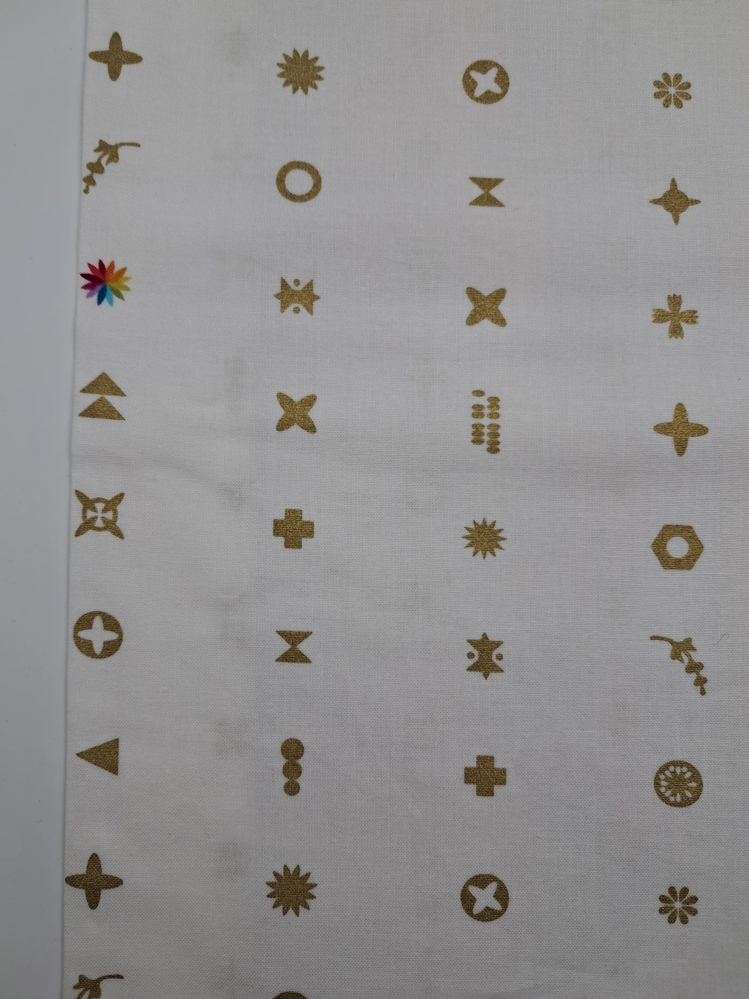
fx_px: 779
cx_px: 374
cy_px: 500
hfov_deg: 51.4
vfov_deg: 65.3
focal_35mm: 27
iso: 50
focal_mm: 4
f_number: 1.8
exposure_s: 1/100
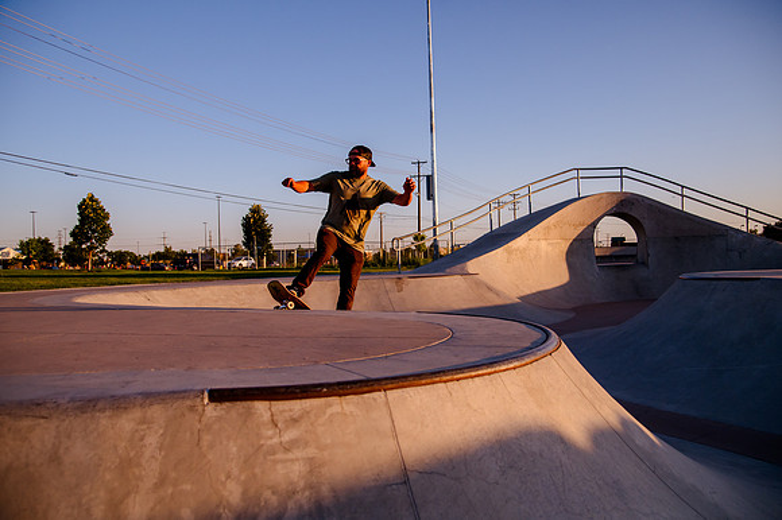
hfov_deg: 63.4
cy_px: 260
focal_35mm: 29
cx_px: 391
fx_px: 633
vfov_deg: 44.7
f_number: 4
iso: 1000
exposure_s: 1/5000
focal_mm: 28
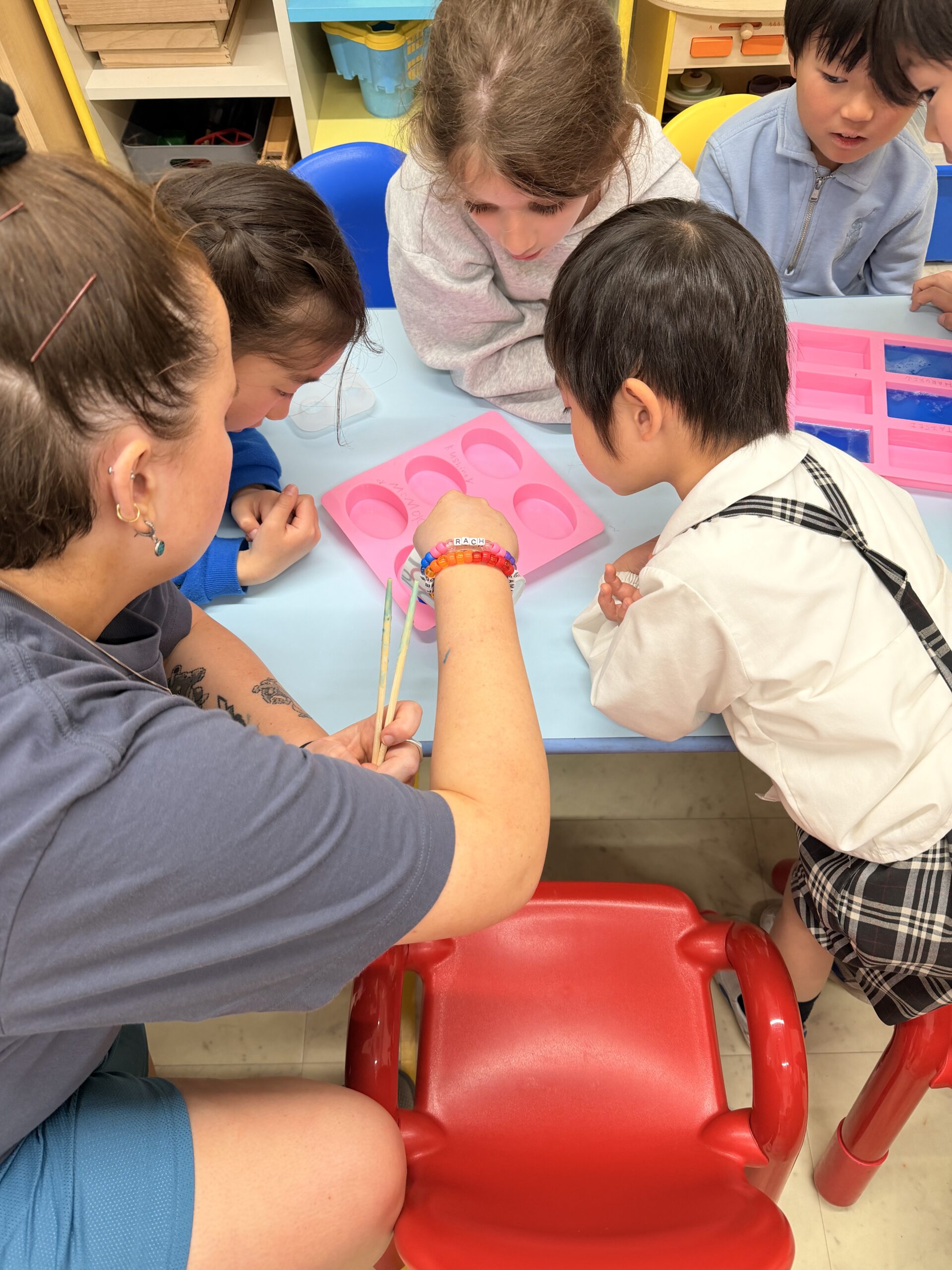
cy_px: 635
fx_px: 880
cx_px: 476
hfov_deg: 56.8
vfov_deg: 71.6
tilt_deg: -58.3
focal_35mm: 24
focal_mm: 6.76
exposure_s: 1/121
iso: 125
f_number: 1.78
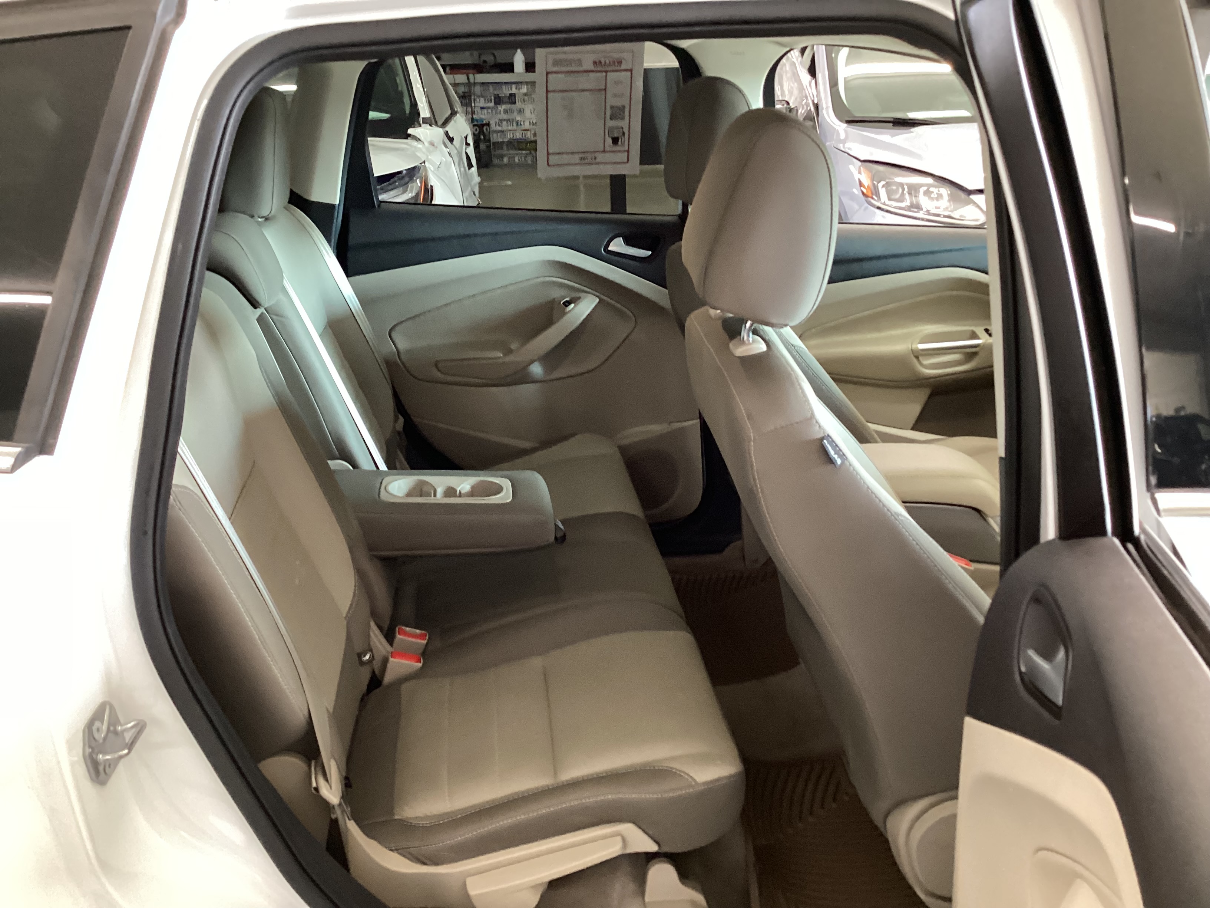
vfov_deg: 45.4
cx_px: 605
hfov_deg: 58.4
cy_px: 454
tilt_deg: -24.4
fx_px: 1084
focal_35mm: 31
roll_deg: +0.8
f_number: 2.4
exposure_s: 1/33
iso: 250
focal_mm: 3.3
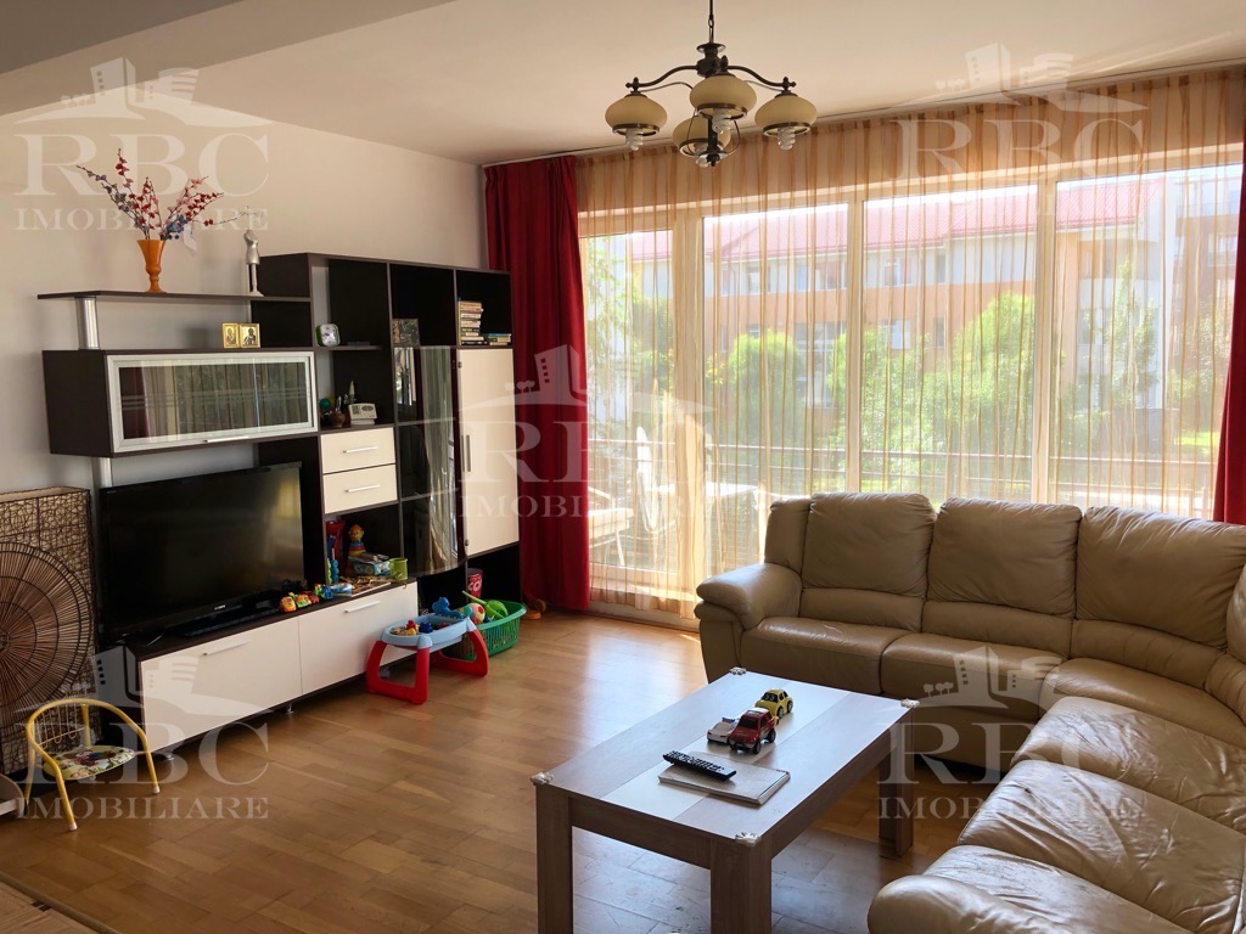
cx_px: 623
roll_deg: +1.9
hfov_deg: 63.4
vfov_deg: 49.7
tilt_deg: -6.6
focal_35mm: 28
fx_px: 1008
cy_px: 467
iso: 20
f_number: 1.8
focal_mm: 4
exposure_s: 1/127
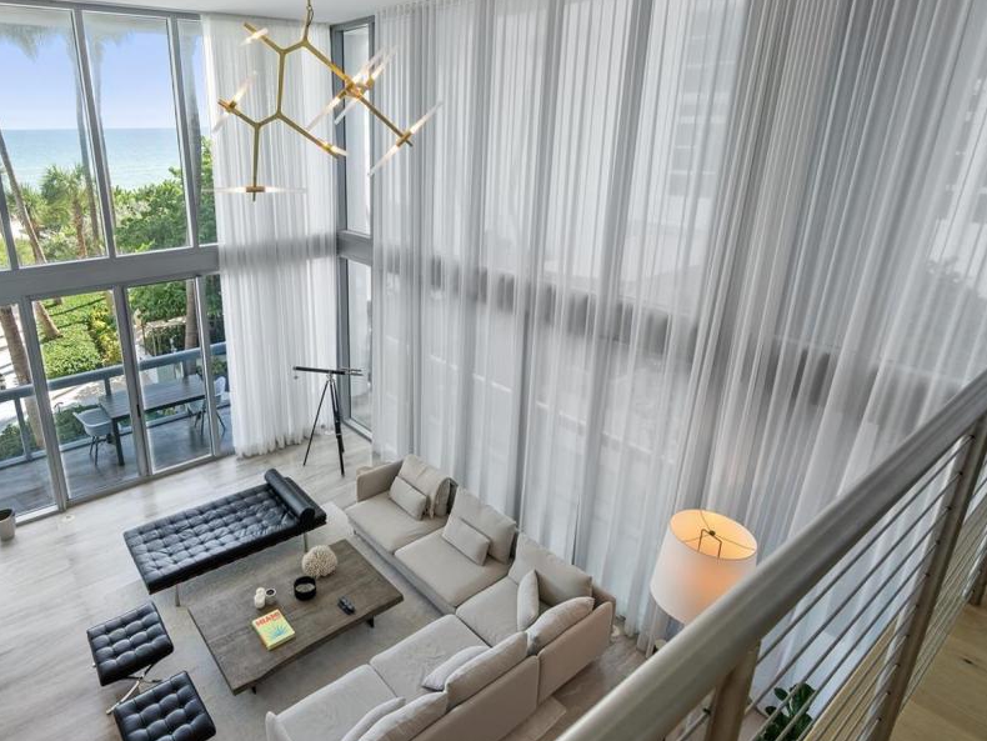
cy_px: 325
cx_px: 370
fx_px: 599
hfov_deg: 77.6
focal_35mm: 21
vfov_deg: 63.3
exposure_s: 1/15
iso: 250
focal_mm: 16
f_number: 10
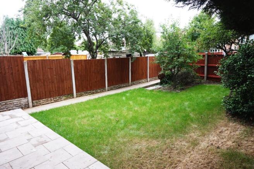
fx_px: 169
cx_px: 127
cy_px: 84
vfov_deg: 53.0
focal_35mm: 24
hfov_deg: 73.8
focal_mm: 16
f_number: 5.6
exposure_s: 1/60
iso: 200
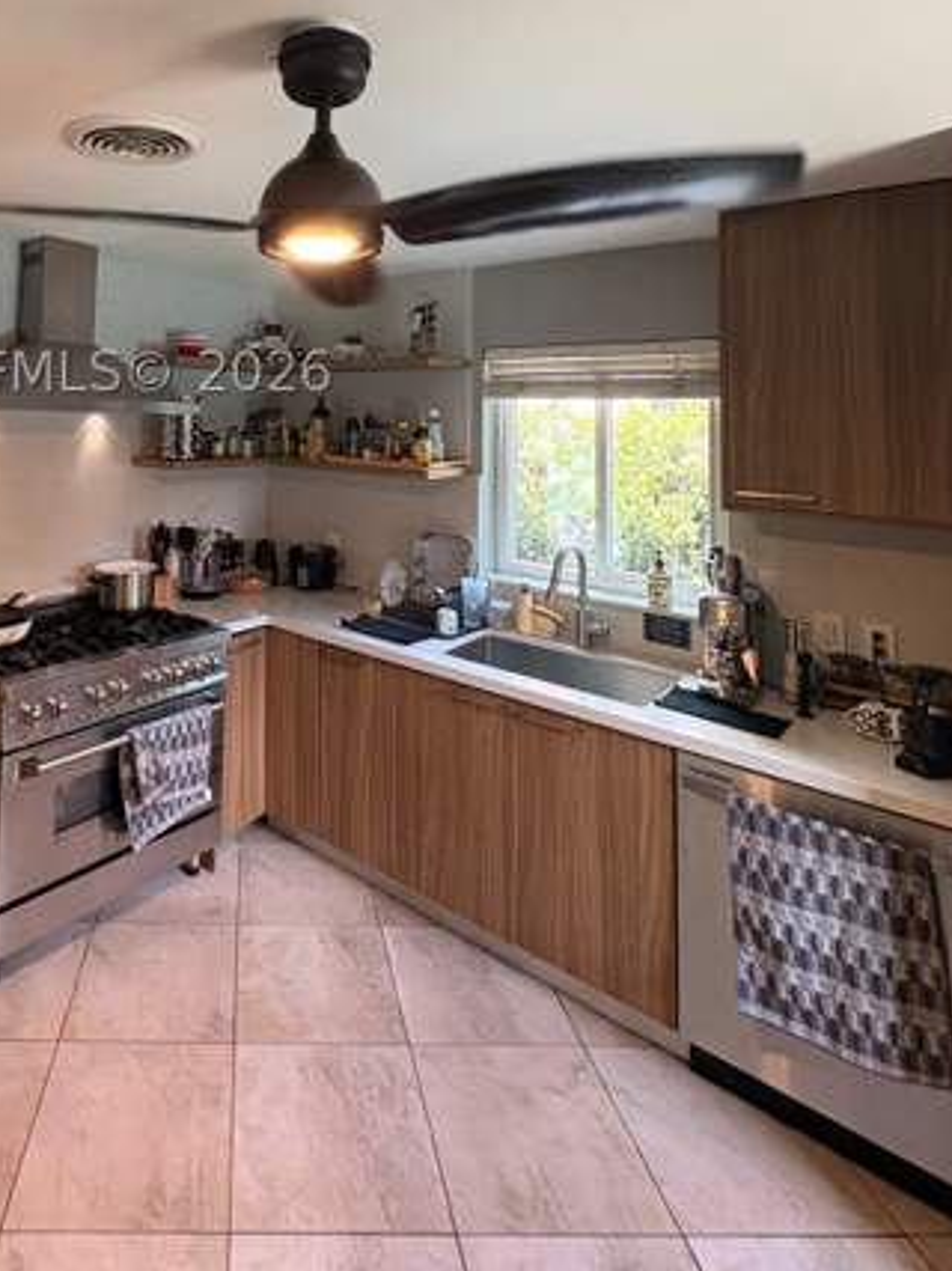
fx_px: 770
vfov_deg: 75.2
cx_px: 262
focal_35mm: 21
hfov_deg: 60.6
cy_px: 372
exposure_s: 1/120
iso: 400
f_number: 2.2
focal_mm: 2.22
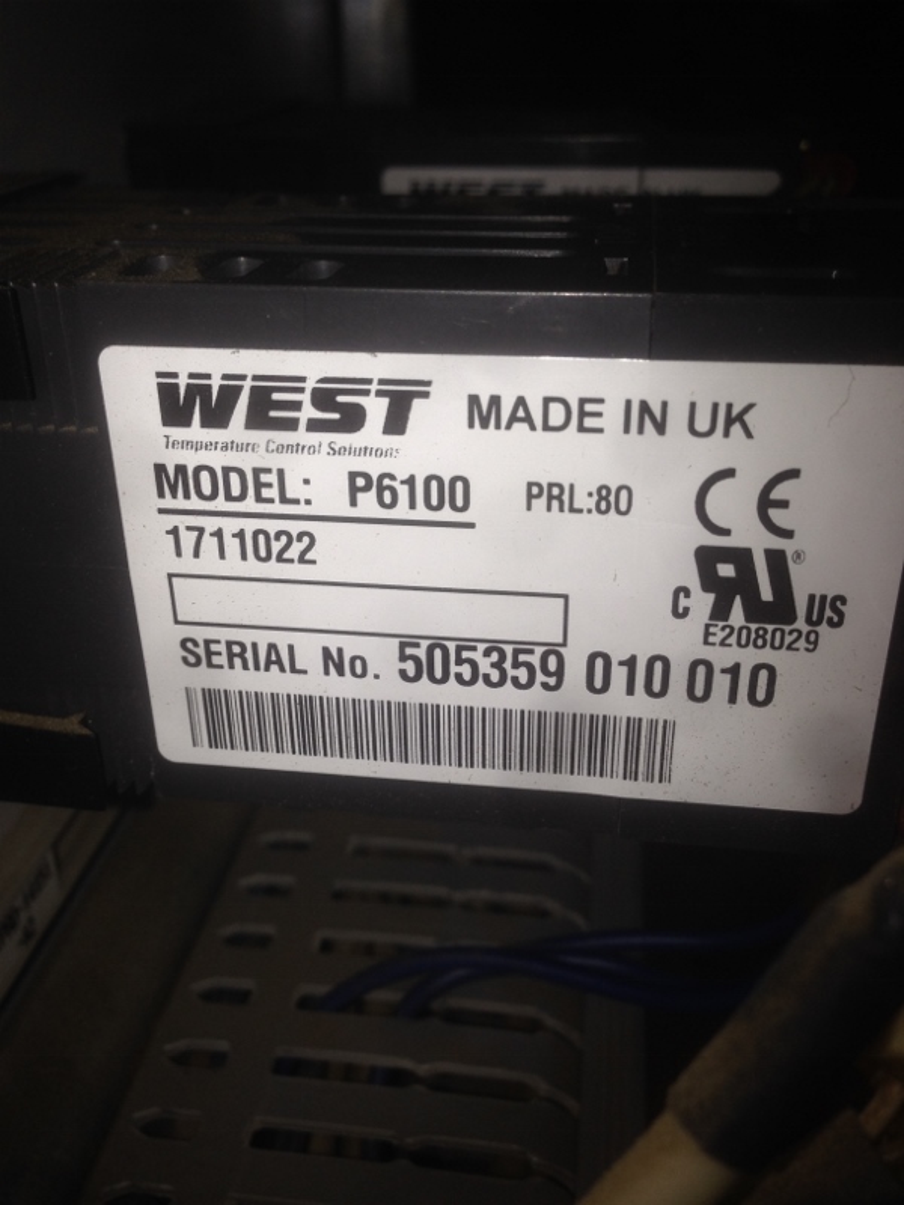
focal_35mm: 33
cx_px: 452
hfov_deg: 42.9
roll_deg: +0.5
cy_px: 602
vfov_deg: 55.4
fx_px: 1149
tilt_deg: -23.3
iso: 50
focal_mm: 4.12
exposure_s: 1/439
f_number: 2.4
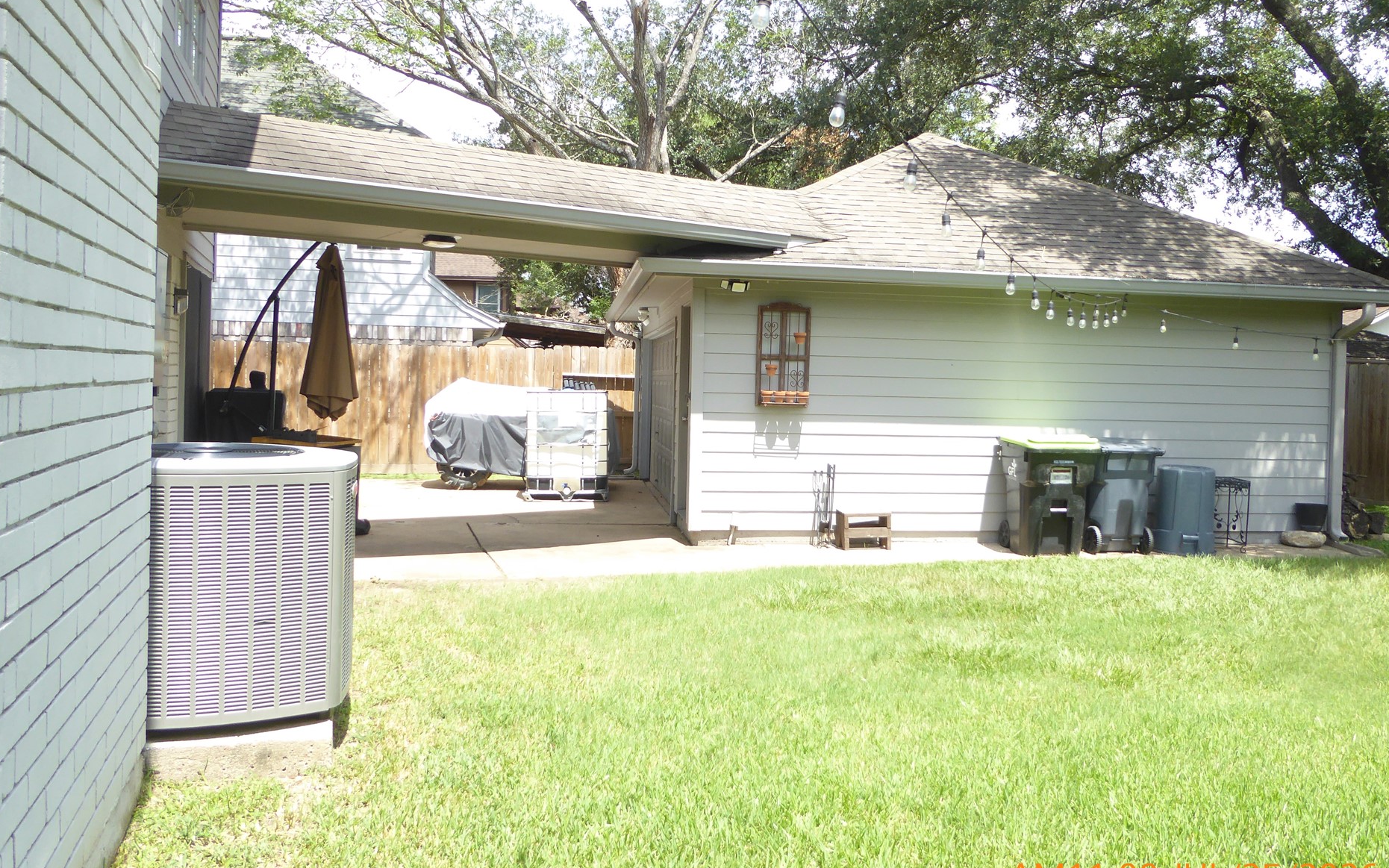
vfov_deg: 44.5
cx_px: 711
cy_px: 416
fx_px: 1060
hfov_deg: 66.5
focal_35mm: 28
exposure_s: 1/250
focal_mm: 4.3
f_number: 3.3
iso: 100
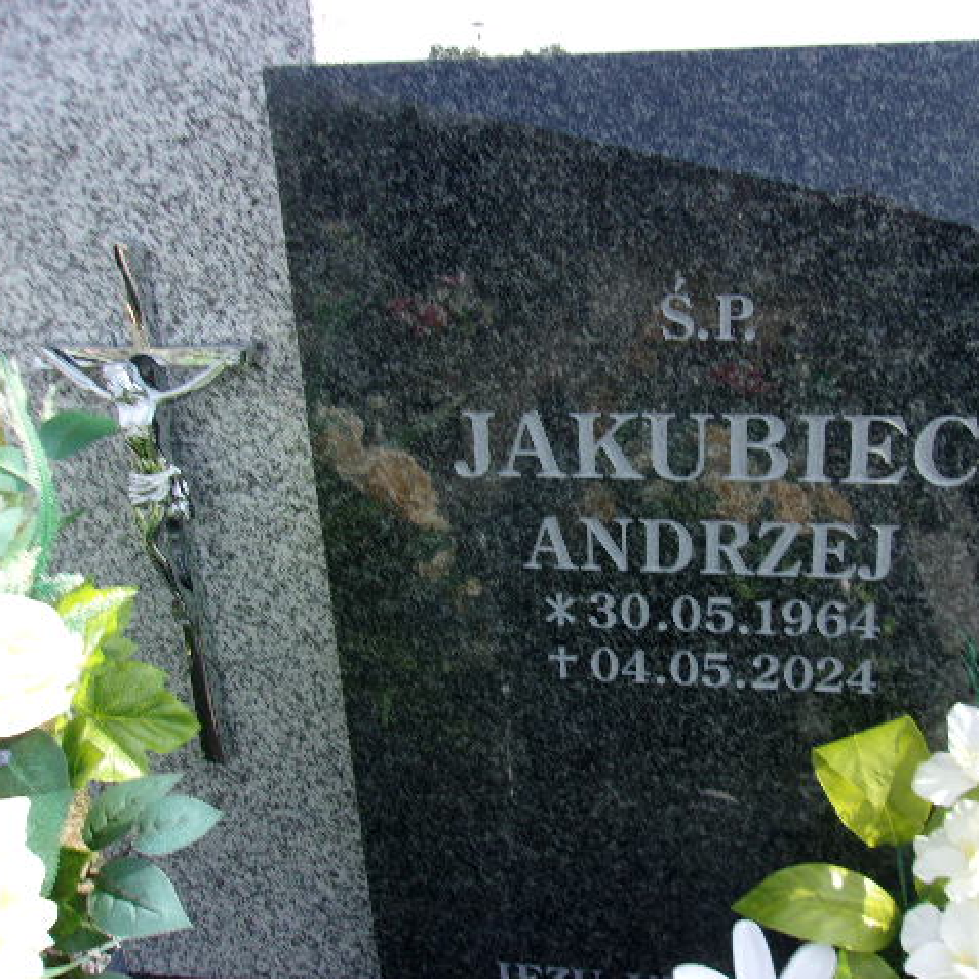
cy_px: 491
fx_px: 1024
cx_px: 632
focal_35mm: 32
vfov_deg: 51.1
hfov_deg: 50.4
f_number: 10.4
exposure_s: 1/40
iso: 80
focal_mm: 4.9
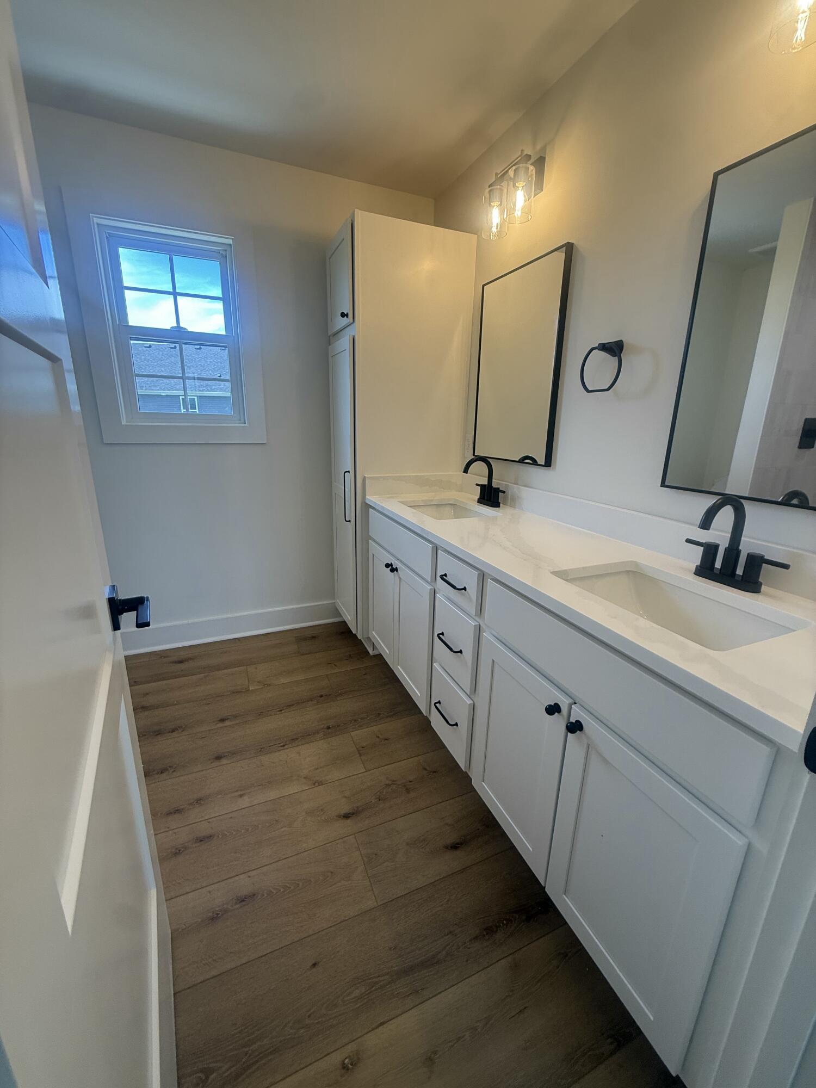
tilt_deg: -16.1
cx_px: 408
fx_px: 440
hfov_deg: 85.7
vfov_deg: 102.1
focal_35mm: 14
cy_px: 544
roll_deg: +0.7
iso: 80
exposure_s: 1/120
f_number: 2.2
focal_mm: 2.22
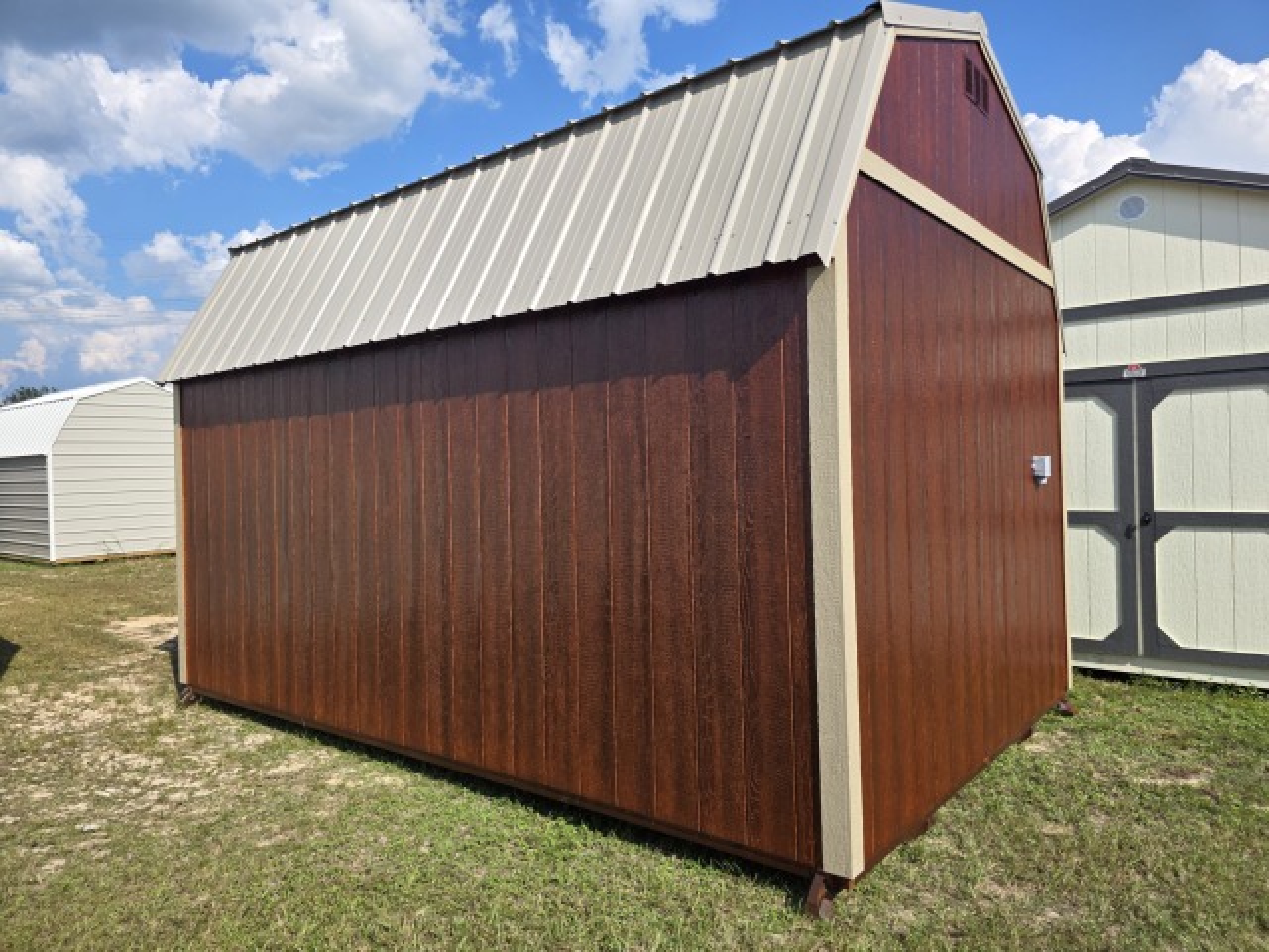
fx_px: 843
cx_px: 634
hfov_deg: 73.9
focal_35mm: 23
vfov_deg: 58.9
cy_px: 476
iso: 80
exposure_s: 1/5296
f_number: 1.7
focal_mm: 6.3
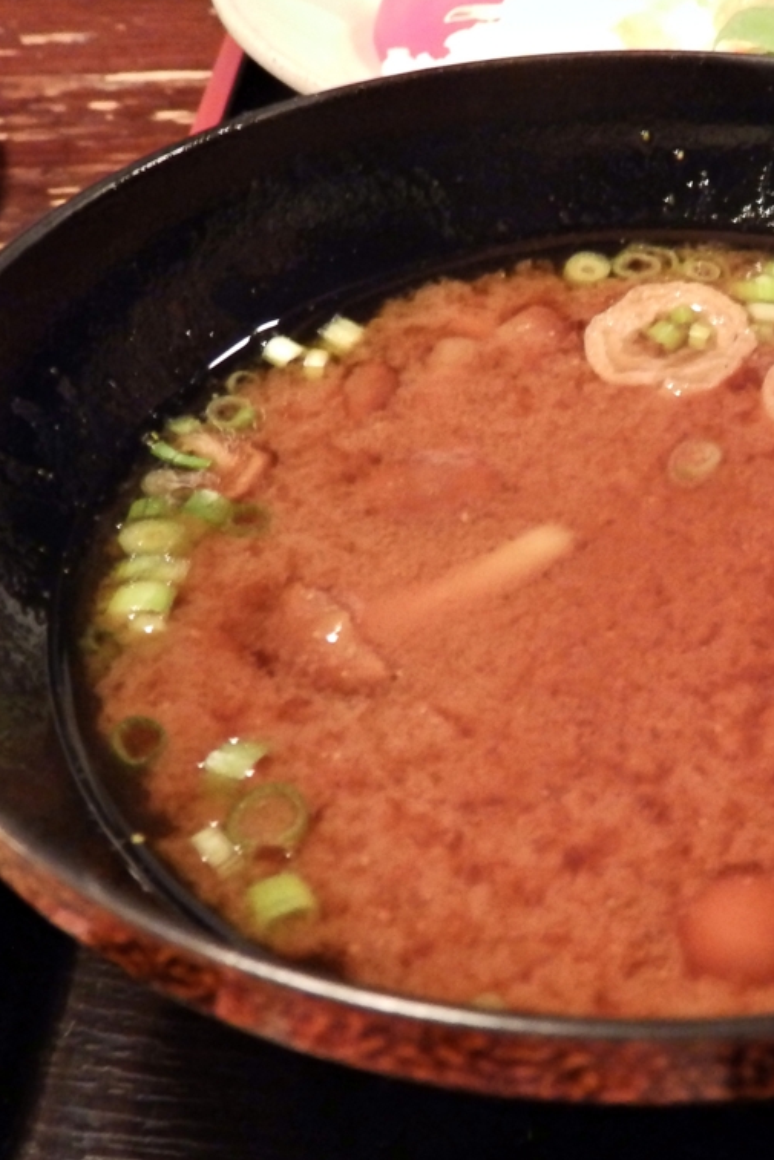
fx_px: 1450
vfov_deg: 43.6
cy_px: 578
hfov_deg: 28.8
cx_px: 682
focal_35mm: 45
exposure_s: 1/5
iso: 800
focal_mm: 5.7
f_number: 3.7
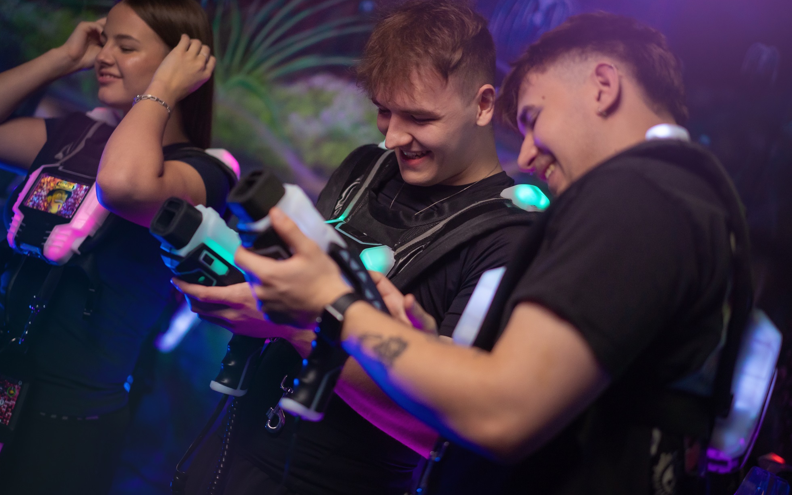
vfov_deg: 22.7
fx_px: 1230
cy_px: 260
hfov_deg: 35.7
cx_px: 397
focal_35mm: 57
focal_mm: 55
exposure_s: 1/320
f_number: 1.8
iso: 2000
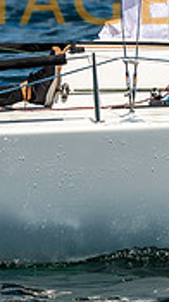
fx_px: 4021
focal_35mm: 503
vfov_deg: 4.3
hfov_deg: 2.4
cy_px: -10
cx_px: -67
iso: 320
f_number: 5.6
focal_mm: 145
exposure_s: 1/2500
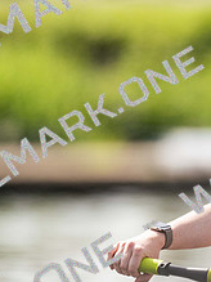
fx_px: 12431
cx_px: 338
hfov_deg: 1.0
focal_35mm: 1528
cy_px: 218
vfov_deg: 1.3
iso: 500
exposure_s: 1/2500
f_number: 4
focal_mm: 600
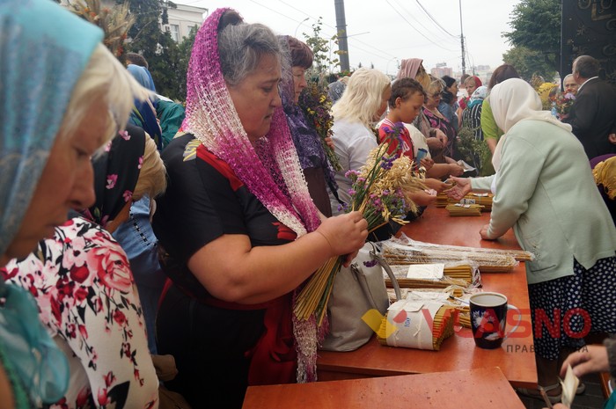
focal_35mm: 30
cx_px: 308
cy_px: 204
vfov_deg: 43.5
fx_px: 513
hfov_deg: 62.0
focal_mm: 20
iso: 100
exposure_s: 1/100
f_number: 5
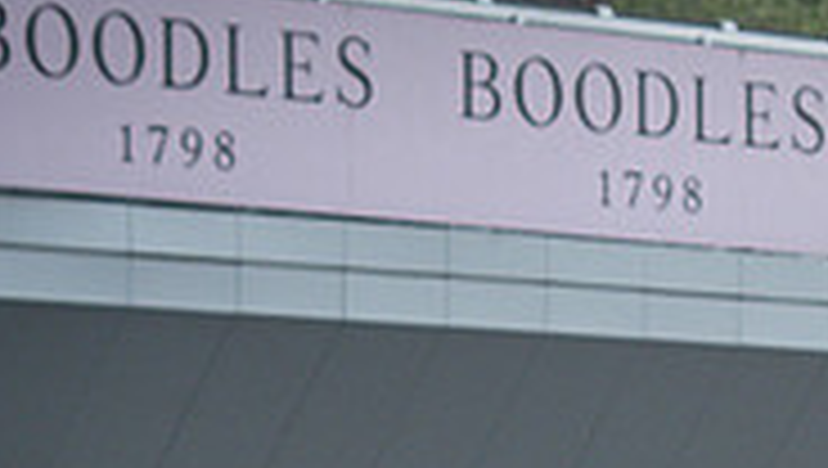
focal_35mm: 375
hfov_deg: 5.7
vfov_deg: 3.2
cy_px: 1125
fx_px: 8243
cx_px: 936
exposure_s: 1/500
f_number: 5
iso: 200
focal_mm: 50
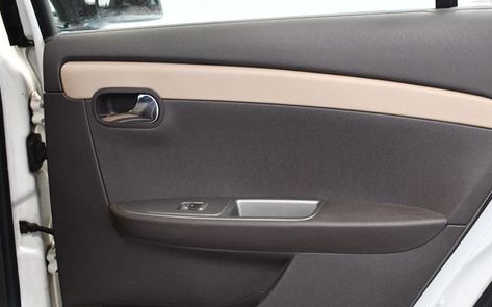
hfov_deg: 34.8
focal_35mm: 58
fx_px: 777
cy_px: 184
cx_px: 326
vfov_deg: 22.3
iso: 3200
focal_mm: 21
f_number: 3.8
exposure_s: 1/100
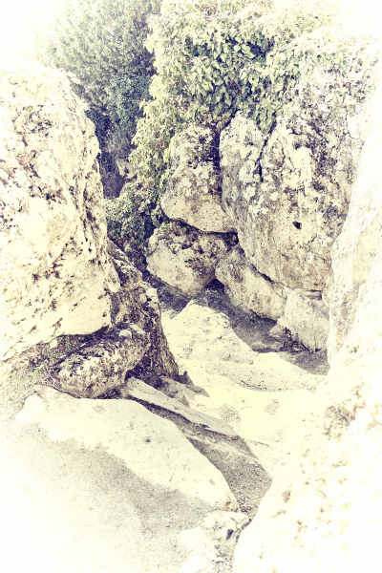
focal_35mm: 36
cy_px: 286
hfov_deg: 36.9
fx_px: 573
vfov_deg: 53.1
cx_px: 191
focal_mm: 24
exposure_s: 1/600
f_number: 4
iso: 200
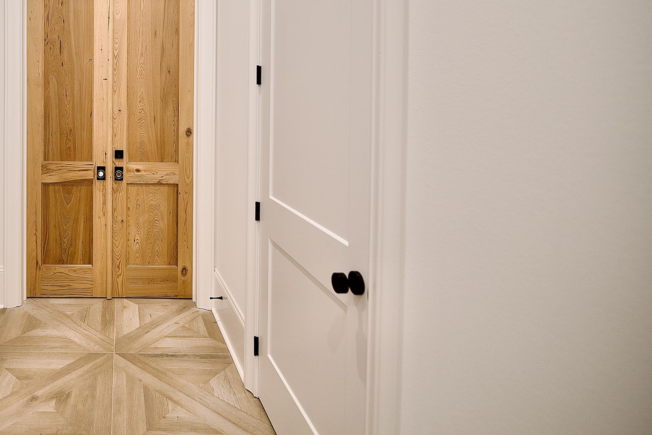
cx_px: 118
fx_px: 417
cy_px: 112
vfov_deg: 52.8
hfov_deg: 67.9
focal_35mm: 23
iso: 250
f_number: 2
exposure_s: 1/125
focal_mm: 14
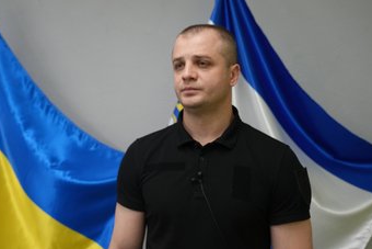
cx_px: 159
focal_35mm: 40
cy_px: 129
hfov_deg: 48.3
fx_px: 413
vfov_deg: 33.4
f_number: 4
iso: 1600
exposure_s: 1/160
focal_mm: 34
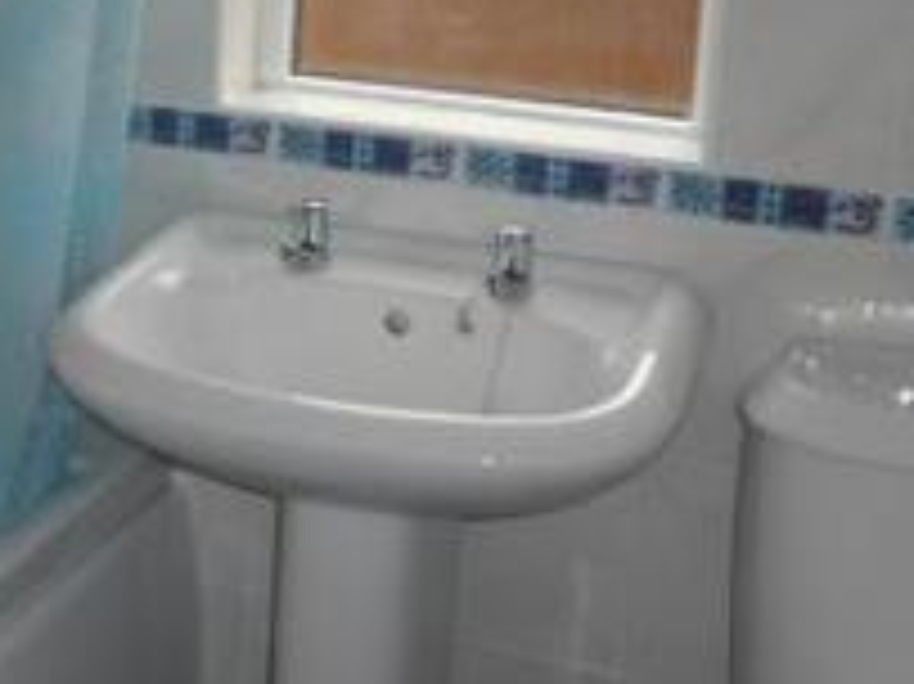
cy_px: 92
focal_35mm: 69
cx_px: -79
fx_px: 1821
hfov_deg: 26.1
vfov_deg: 20.9
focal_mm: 4.3
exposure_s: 1/60
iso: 125
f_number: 3.3
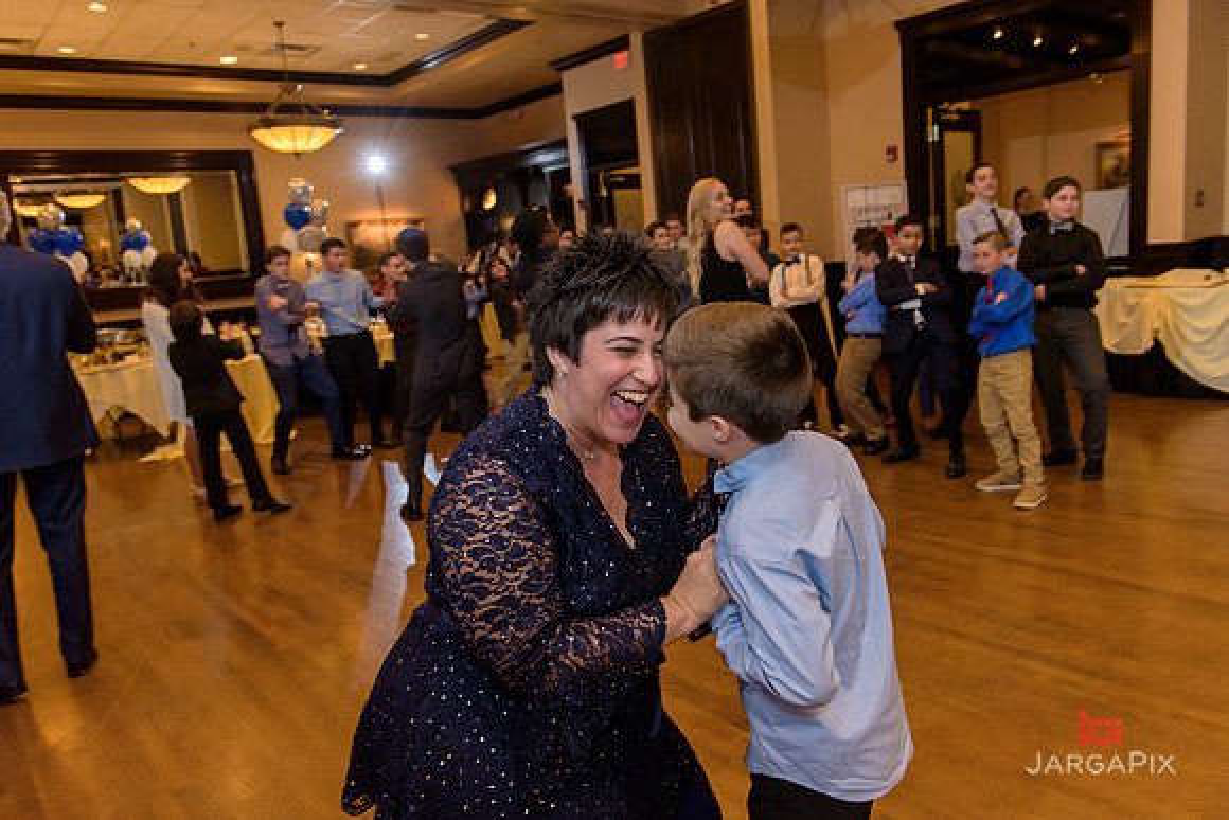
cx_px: 614
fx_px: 888
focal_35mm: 26
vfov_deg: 49.6
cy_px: 410
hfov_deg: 69.4
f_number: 3.2
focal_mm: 26
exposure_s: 1/125
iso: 1600
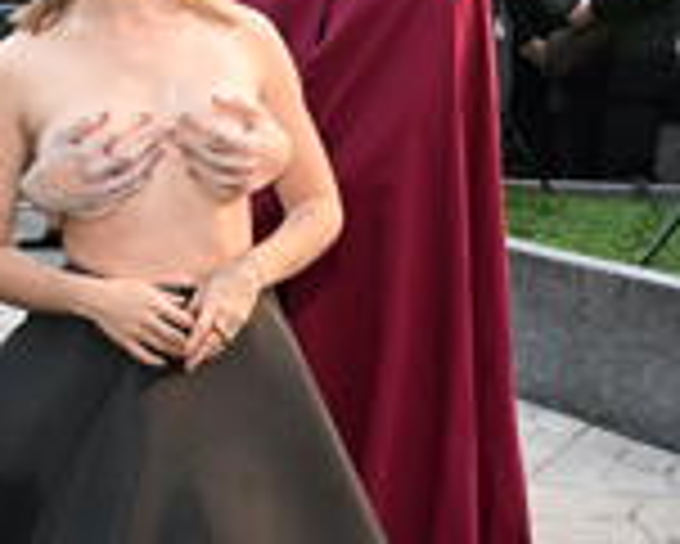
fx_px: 2460
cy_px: 391
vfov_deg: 12.6
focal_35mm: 122
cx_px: -180
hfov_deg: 15.1
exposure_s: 1/250
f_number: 4.5
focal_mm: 28.5
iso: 2000
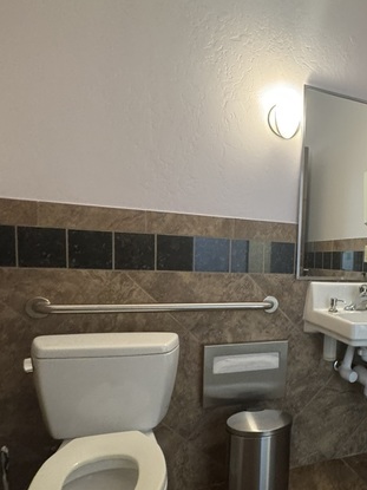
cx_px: 316
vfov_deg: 64.8
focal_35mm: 27
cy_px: 292
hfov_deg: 47.2
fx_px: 382
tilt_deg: -4.9
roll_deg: -2.6
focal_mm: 2.22
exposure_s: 1/60
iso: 640
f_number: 2.2
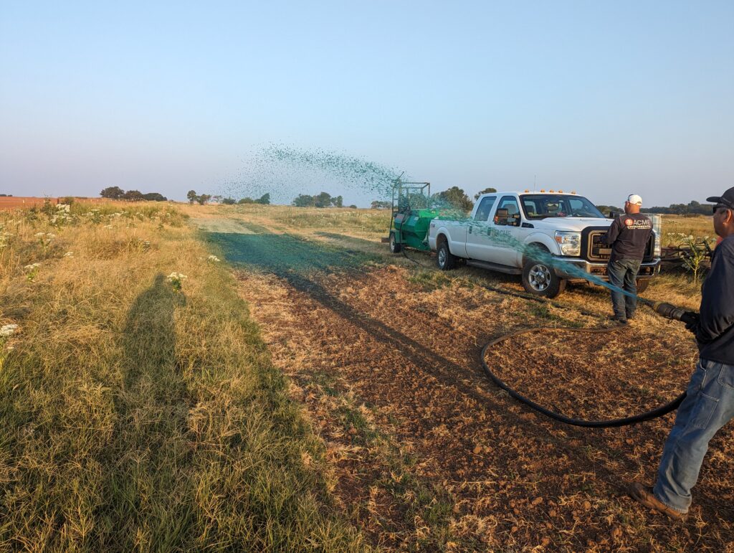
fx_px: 510
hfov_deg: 71.5
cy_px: 276
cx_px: 367
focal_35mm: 24
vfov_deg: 56.9
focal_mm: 6.81
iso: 48
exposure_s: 1/647
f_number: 1.85
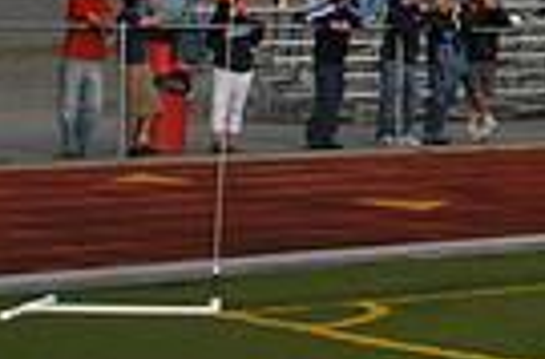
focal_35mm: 181
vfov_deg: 7.4
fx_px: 2731
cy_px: -143
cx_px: 1159
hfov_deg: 10.3
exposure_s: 1/400
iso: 400
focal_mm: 28
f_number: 10
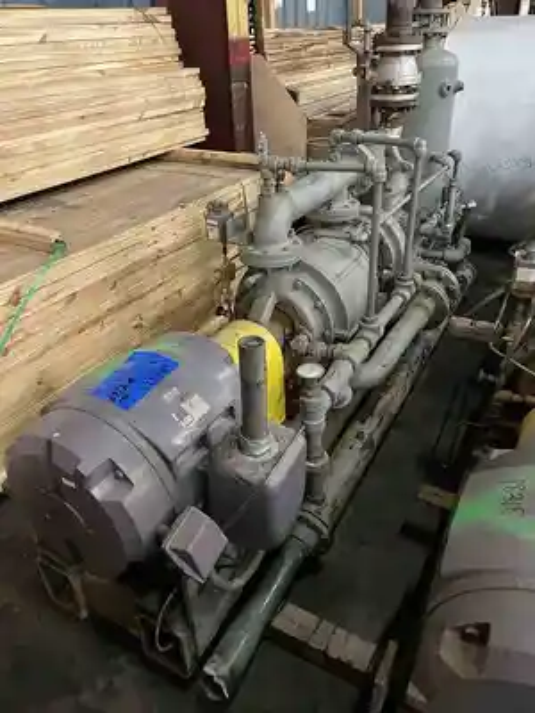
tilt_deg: -30.9
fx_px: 536
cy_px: 356
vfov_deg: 67.3
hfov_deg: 53.1
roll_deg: +3.0
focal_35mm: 26
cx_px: 268
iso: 800
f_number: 1.6
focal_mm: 4.2
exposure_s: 1/30
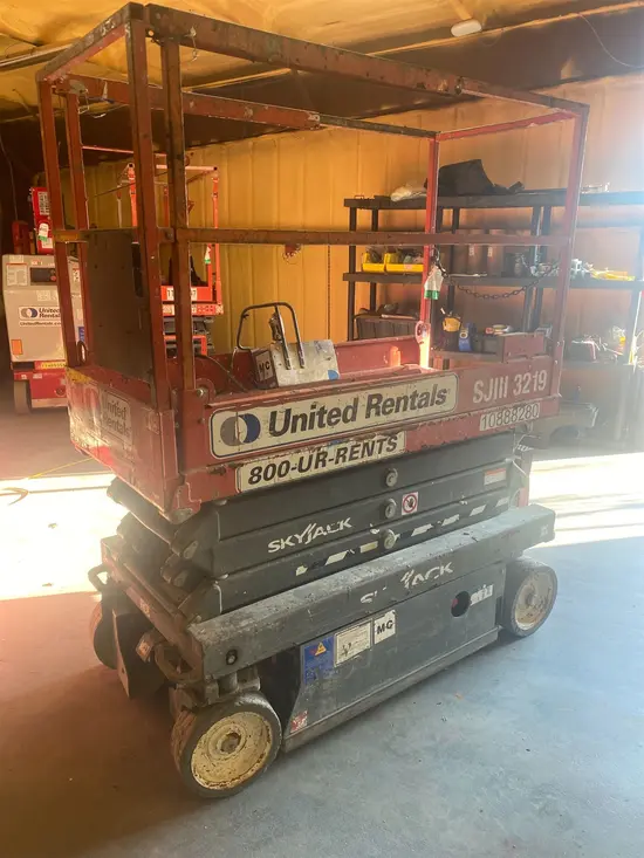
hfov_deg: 53.1
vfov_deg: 67.3
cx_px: 322
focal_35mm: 26
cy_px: 429
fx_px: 645
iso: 125
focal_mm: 4.25
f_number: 1.8
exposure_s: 1/107
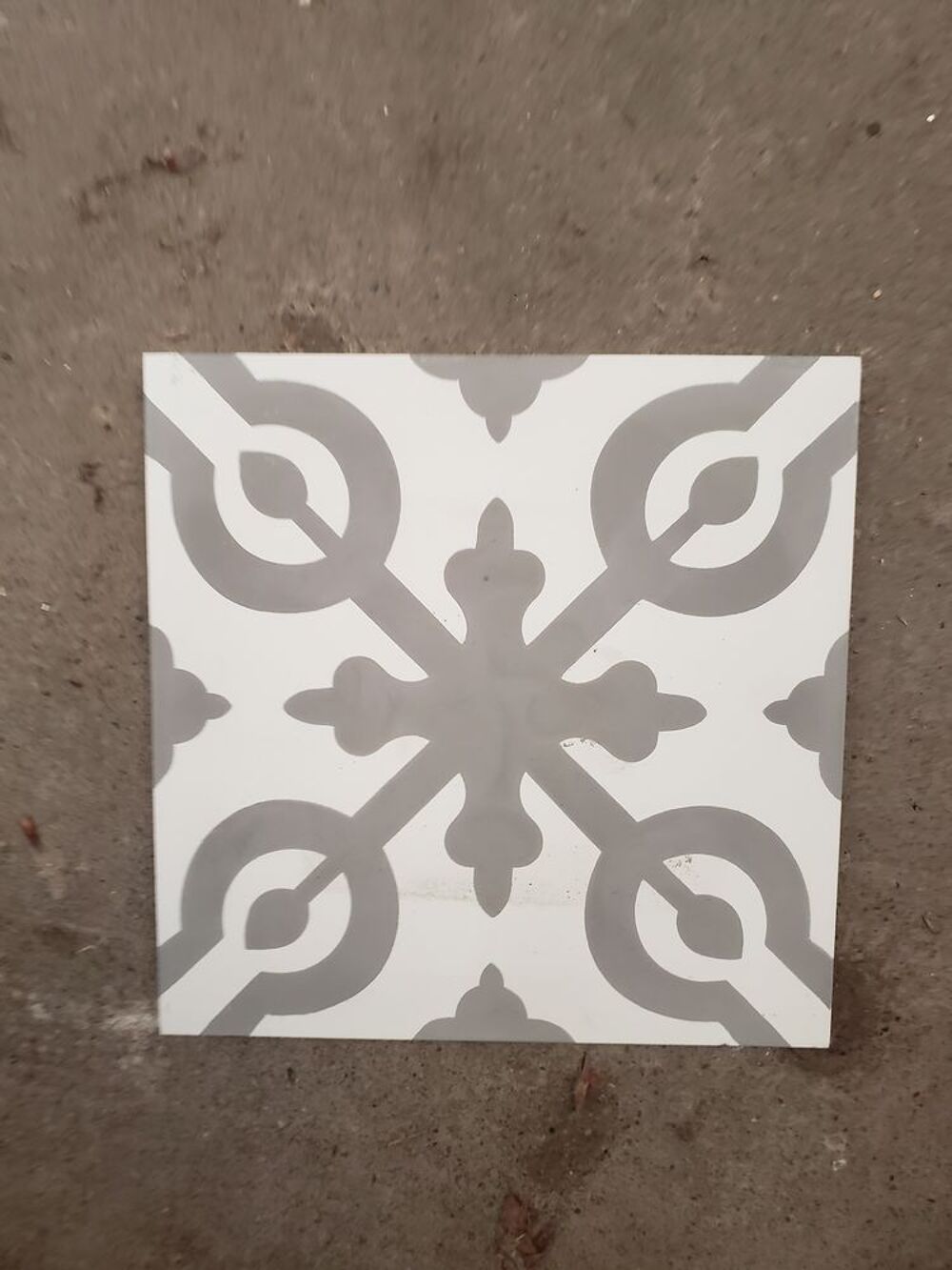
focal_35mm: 26
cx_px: 476
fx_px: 953
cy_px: 635
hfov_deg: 53.1
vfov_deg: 67.3
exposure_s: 1/18
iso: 250
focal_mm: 4.3
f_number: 2.4
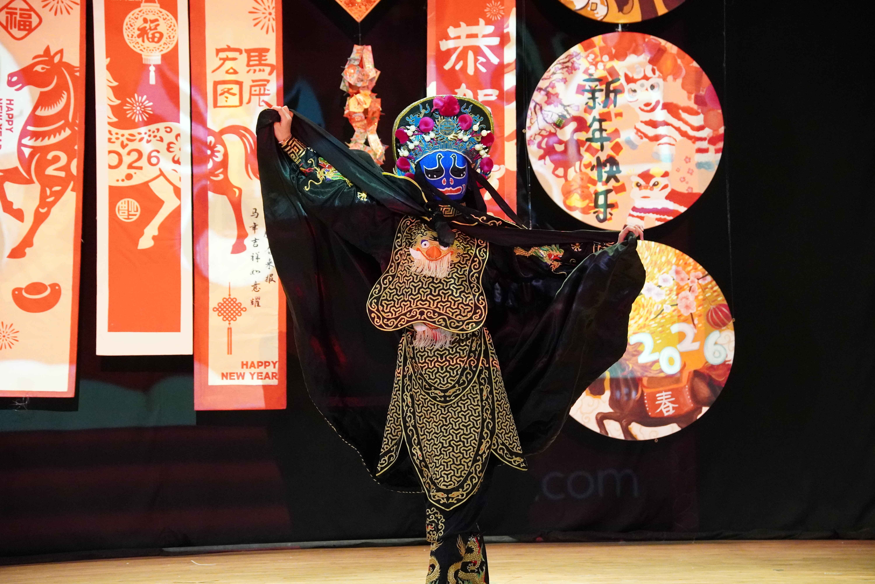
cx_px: 438
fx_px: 2406
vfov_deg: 13.8
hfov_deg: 20.6
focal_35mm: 99
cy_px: 292
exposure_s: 1/400
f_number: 4
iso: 6400
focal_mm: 66
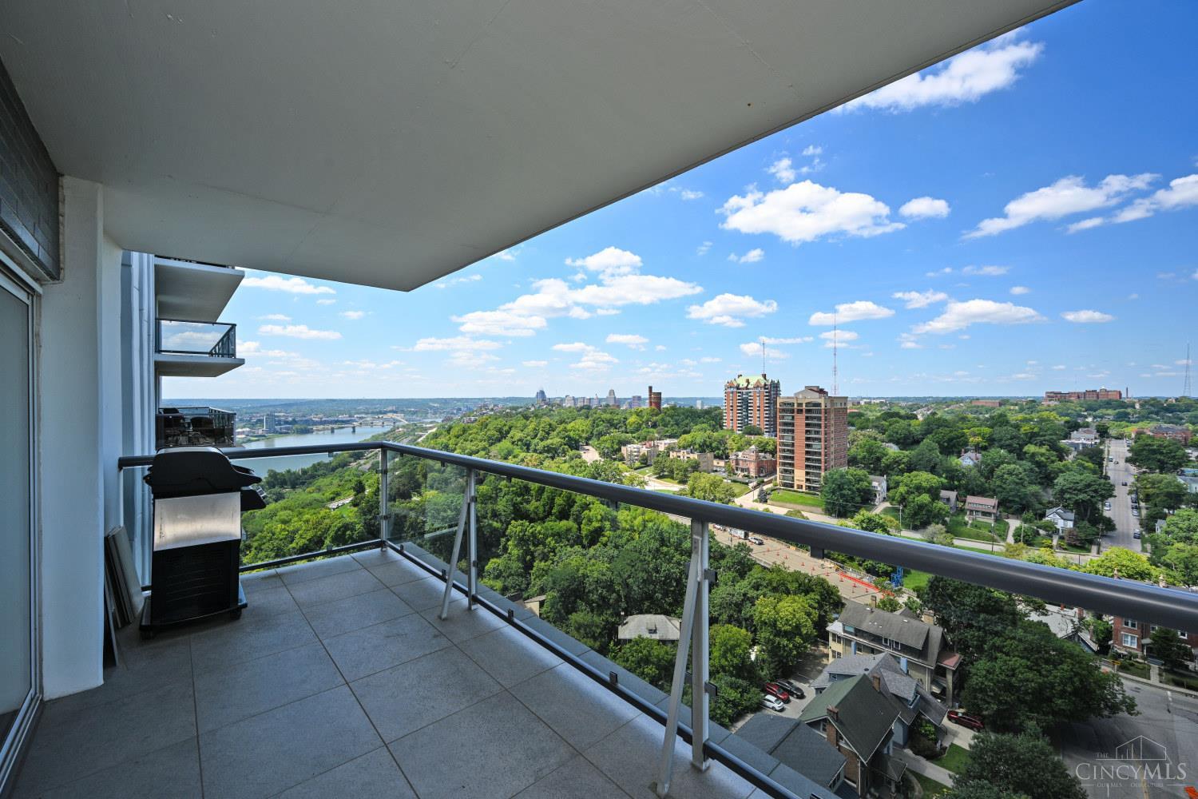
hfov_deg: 104.3
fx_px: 466
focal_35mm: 14
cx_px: 599
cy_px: 400
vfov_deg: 81.2
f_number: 9
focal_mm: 14
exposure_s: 1/200
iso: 100
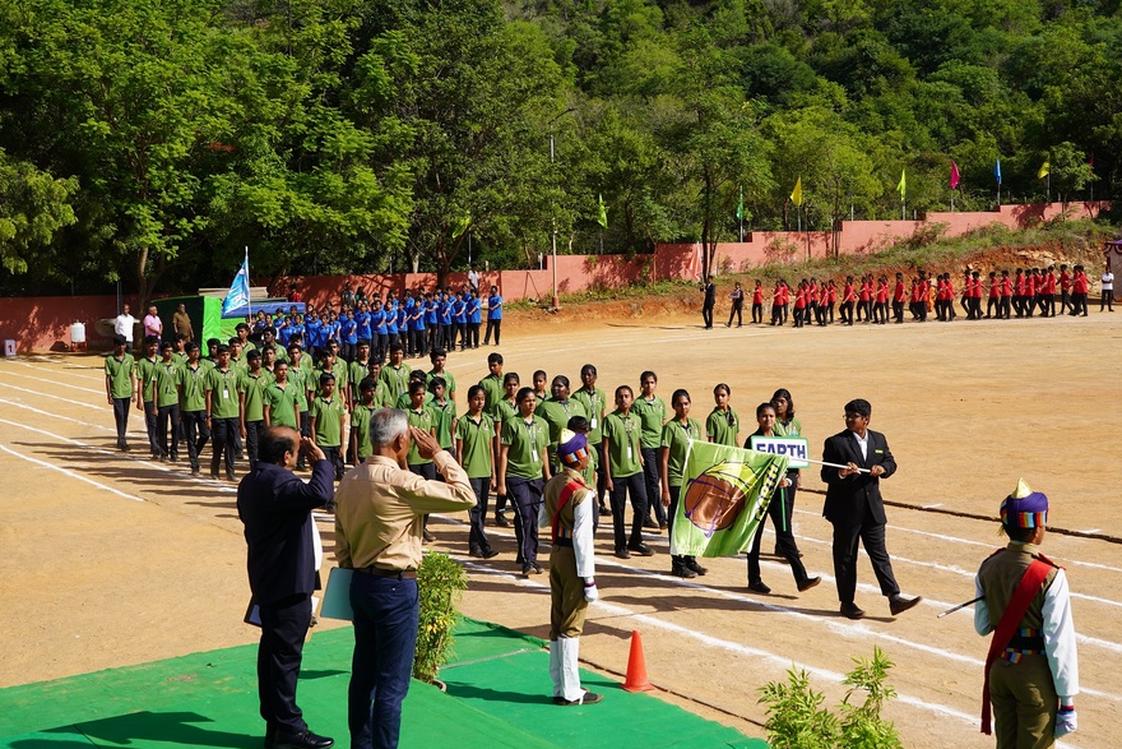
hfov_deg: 42.7
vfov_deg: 29.3
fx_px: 1434
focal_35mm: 46
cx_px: 557
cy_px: 375
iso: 100
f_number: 10
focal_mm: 45
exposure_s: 1/160
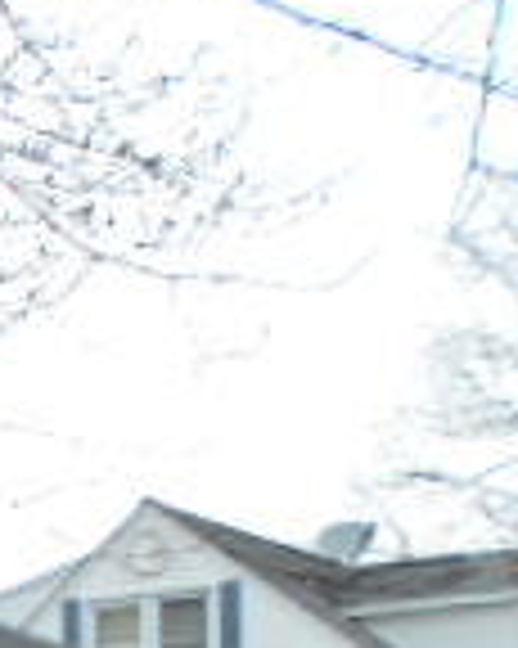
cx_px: -631
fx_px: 2168
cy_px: 940
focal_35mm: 113
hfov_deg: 11.7
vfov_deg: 15.8
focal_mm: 4.6
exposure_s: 1/250
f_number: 3.2
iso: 80
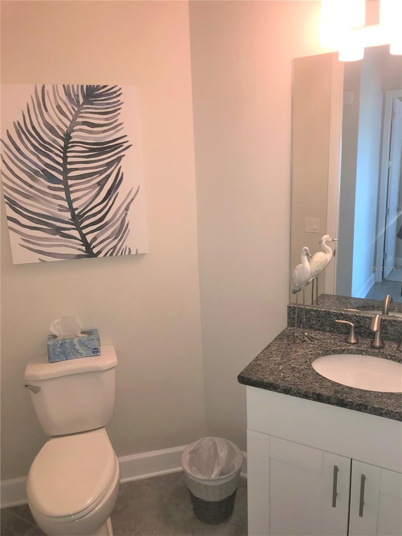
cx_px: 201
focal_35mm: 28
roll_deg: +1.1
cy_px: 268
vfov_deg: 63.4
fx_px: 434
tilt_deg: -11.9
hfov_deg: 49.7
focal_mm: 3.99
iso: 20
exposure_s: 1/30
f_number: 1.8
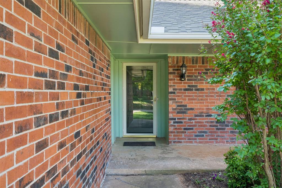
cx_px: 141
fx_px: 274
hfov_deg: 54.4
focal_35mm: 35
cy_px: 94
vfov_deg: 37.9
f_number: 8
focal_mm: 35
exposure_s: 1/25
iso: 200
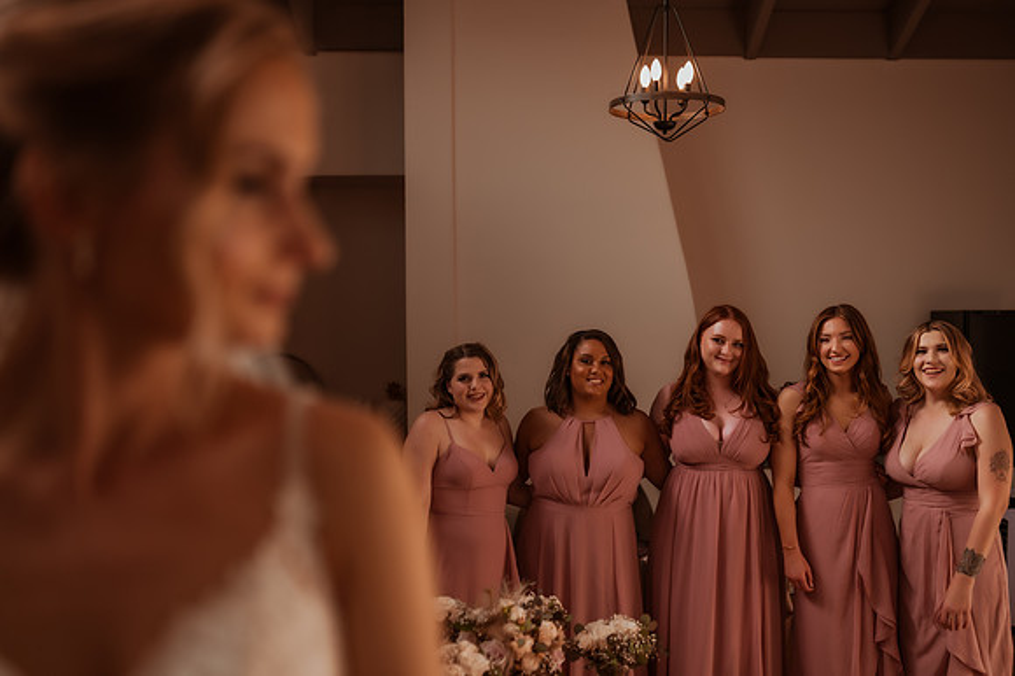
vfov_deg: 35.2
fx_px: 1063
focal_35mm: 38
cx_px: 547
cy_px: 364
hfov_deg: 51.0
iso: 320
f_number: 1.8
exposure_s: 1/800
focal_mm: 35
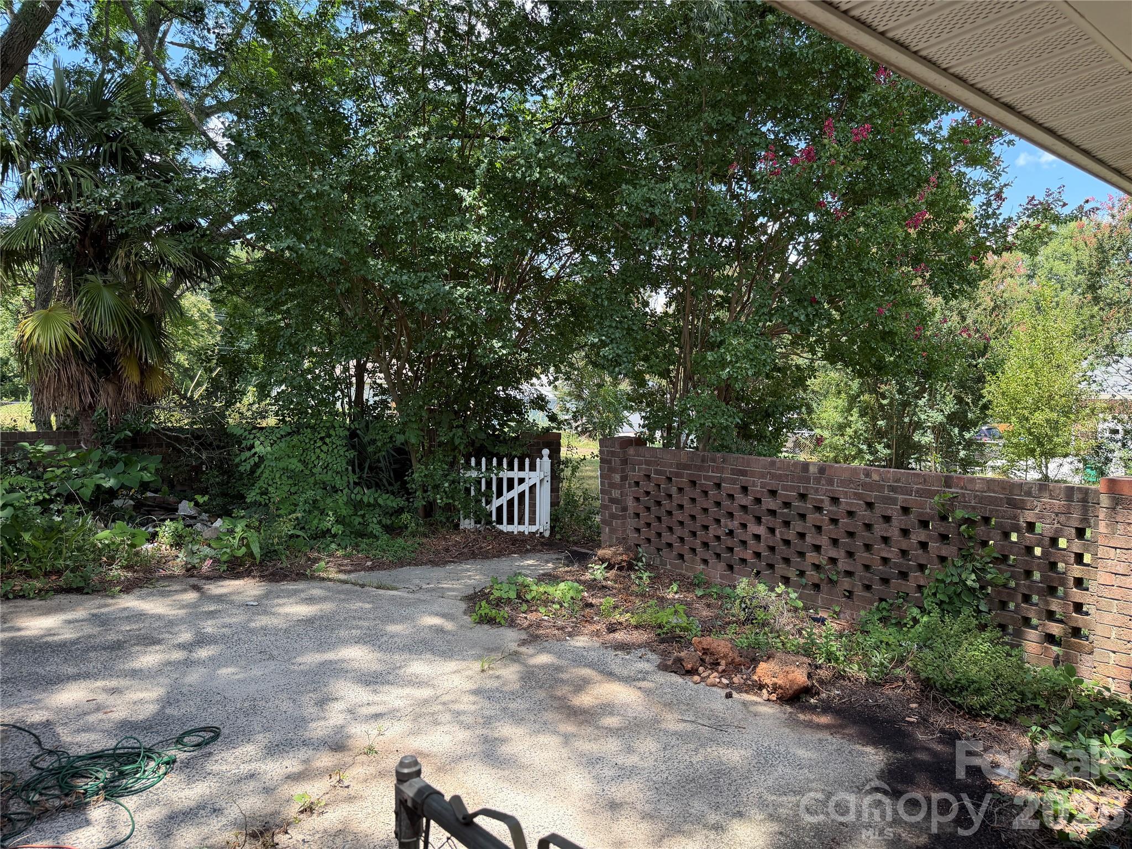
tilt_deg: -3.1
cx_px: 566
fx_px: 785
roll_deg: -0.2
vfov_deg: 56.8
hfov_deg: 71.6
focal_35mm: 24
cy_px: 424
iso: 100
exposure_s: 1/772
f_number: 1.78
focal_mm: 6.76
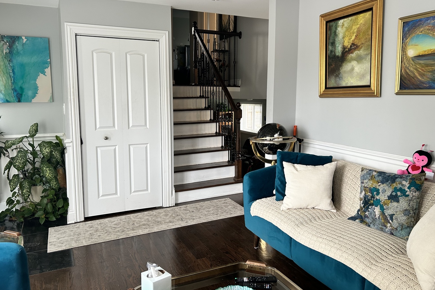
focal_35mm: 28
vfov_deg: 46.3
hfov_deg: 65.5
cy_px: 132
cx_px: 216
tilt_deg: -6.4
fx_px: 338
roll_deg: +0.1
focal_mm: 5.7
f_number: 1.5
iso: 125
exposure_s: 1/120
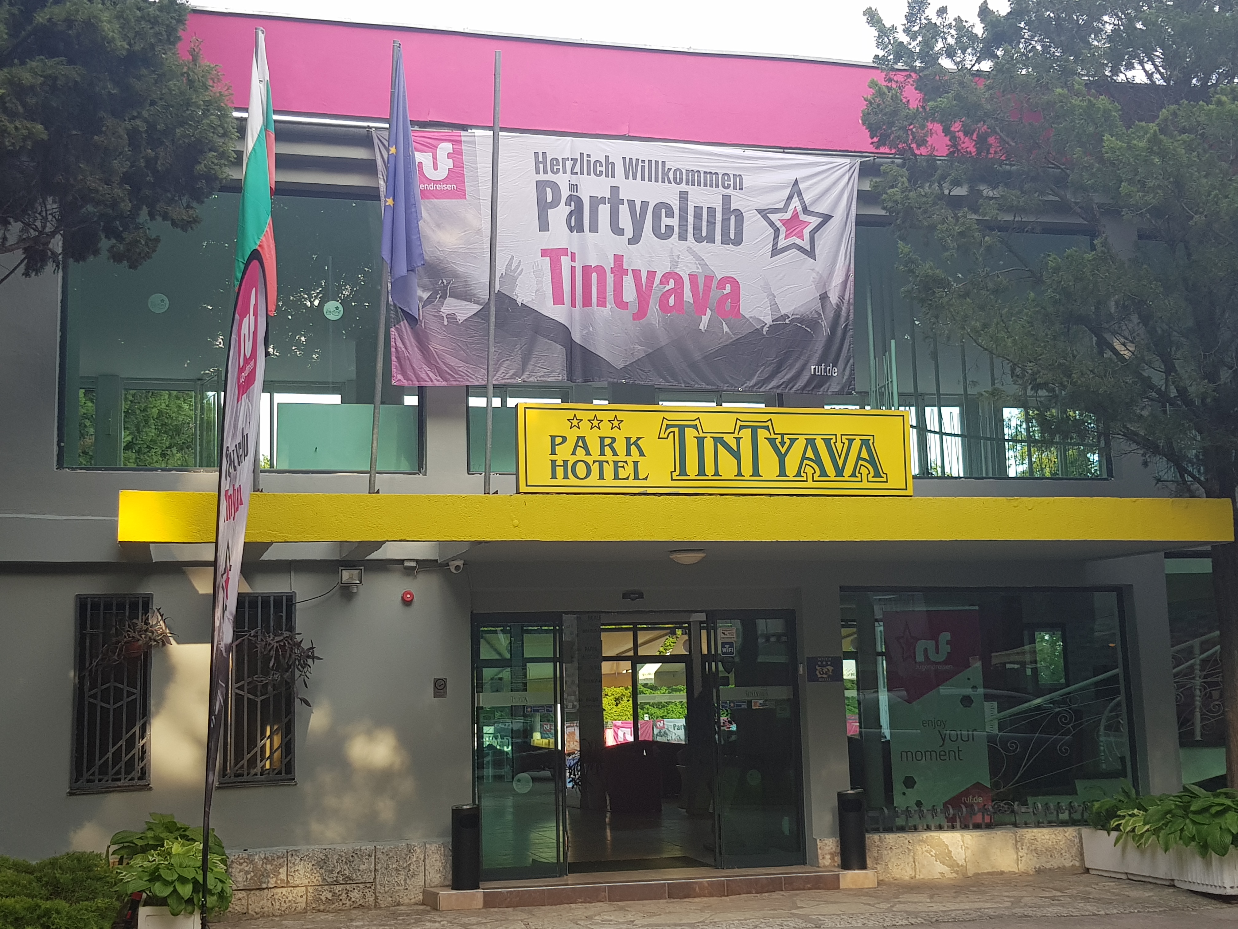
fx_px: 930
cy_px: 464
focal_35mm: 26
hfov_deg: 67.3
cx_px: 619
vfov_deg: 53.1
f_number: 1.7
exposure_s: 1/182
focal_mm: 4.2
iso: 40
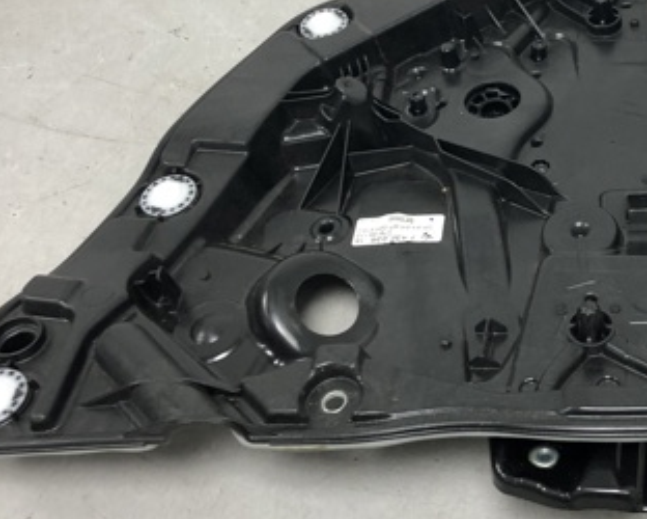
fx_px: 1073
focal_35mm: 56
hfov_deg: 32.4
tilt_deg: -51.6
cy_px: 210
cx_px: 537
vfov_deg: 27.1
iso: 40
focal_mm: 4
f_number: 1.8
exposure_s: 1/20
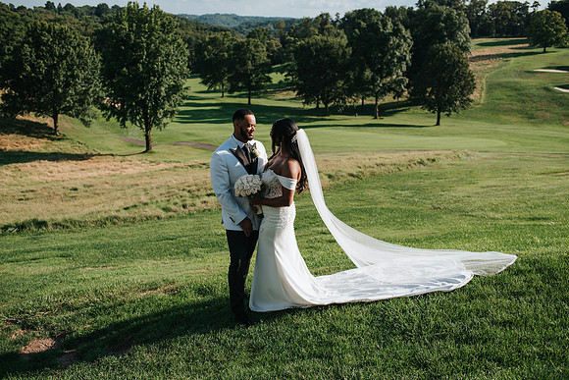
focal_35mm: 35
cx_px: 284
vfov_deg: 37.9
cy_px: 190
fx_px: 553
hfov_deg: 54.4
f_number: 3.2
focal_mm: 35
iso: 110
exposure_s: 1/1250
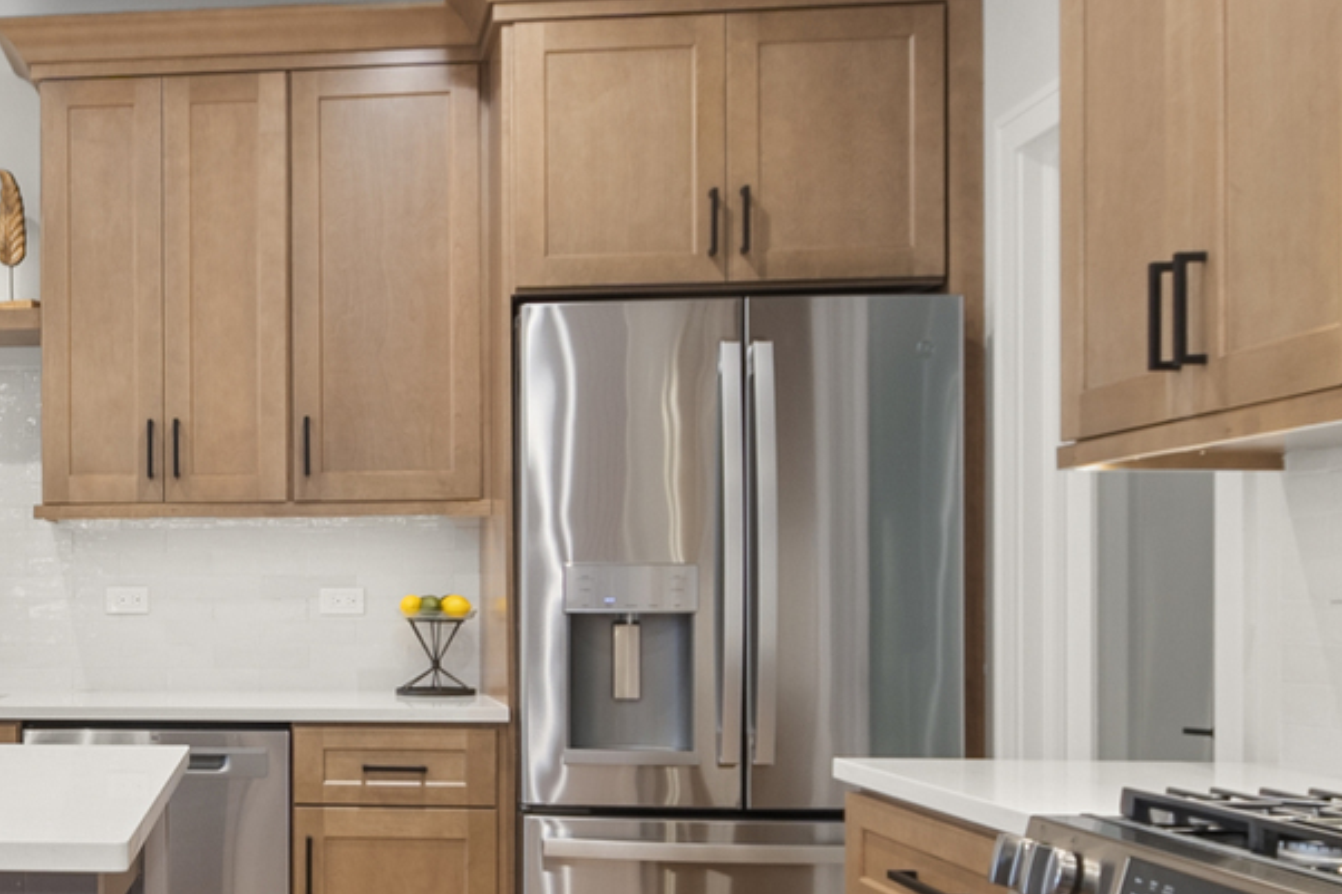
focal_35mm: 43
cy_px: 613
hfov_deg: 40.9
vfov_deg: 30.9
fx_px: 1602
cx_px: 65
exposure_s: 1/3
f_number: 7.1
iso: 250
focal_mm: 11
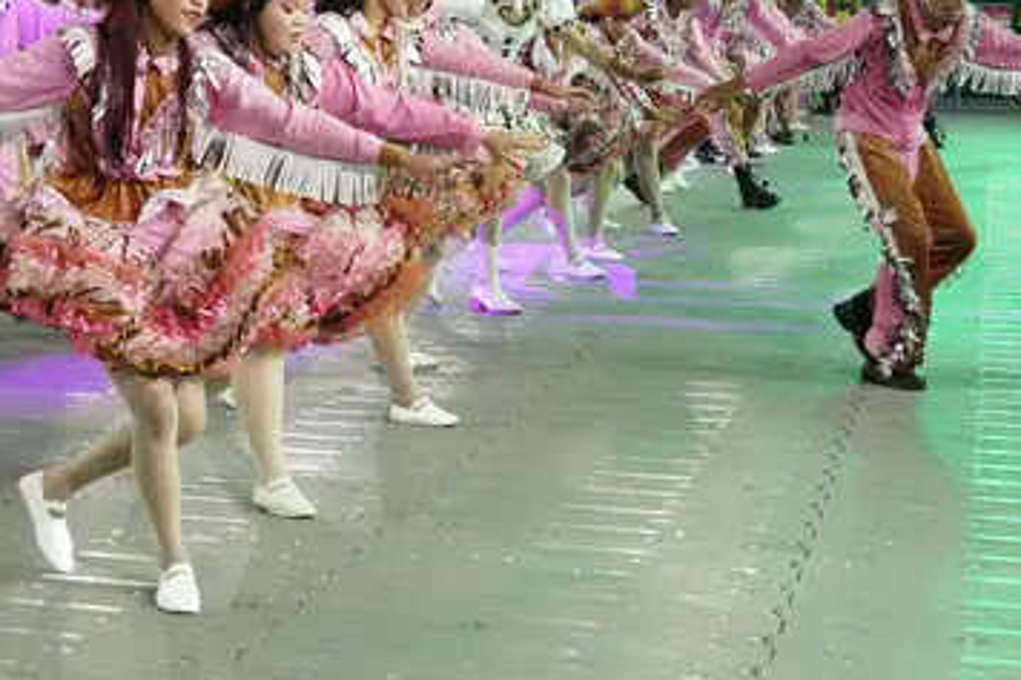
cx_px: 14
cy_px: 11
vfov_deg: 15.4
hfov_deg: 22.5
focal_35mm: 87
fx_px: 2466
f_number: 2.8
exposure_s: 1/500
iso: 3200
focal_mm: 24
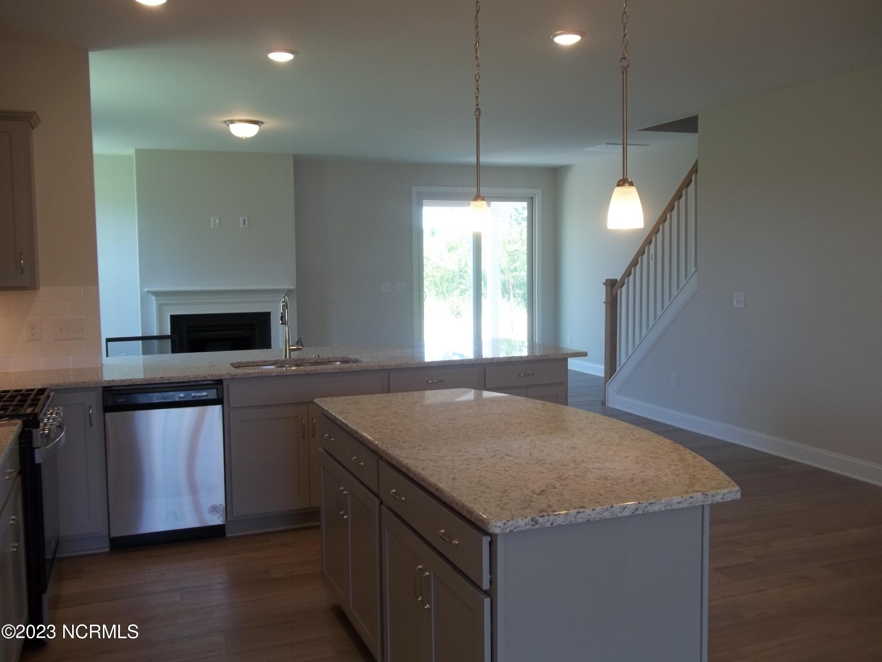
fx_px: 815
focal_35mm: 32
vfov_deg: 44.2
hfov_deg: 56.8
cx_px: 441
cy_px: 331
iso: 64
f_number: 2.9
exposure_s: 1/50
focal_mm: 5.7
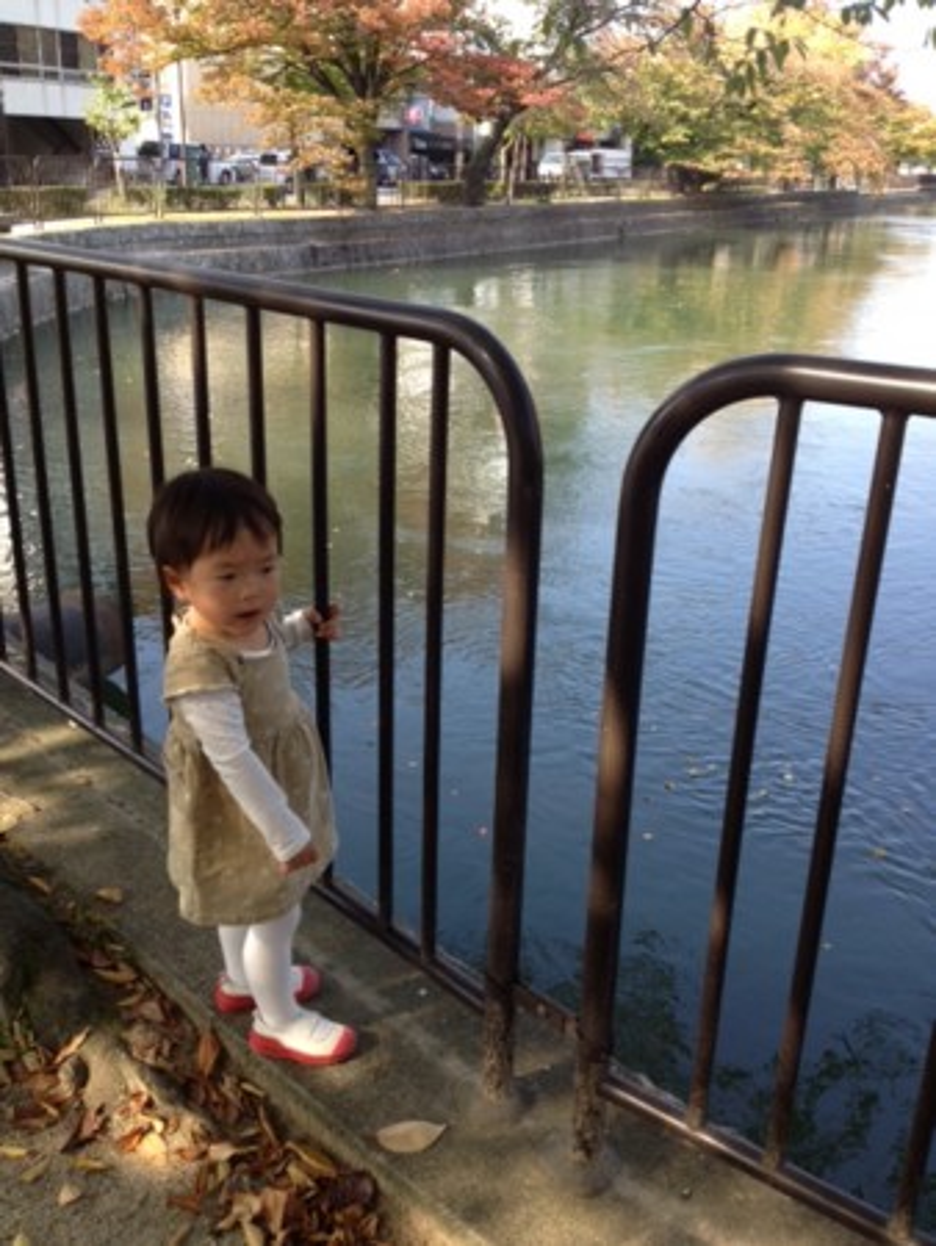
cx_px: 468
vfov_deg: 52.6
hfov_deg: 40.7
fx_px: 1261
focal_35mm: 35
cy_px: 623
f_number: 2.4
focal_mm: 4.28
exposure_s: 1/238
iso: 50
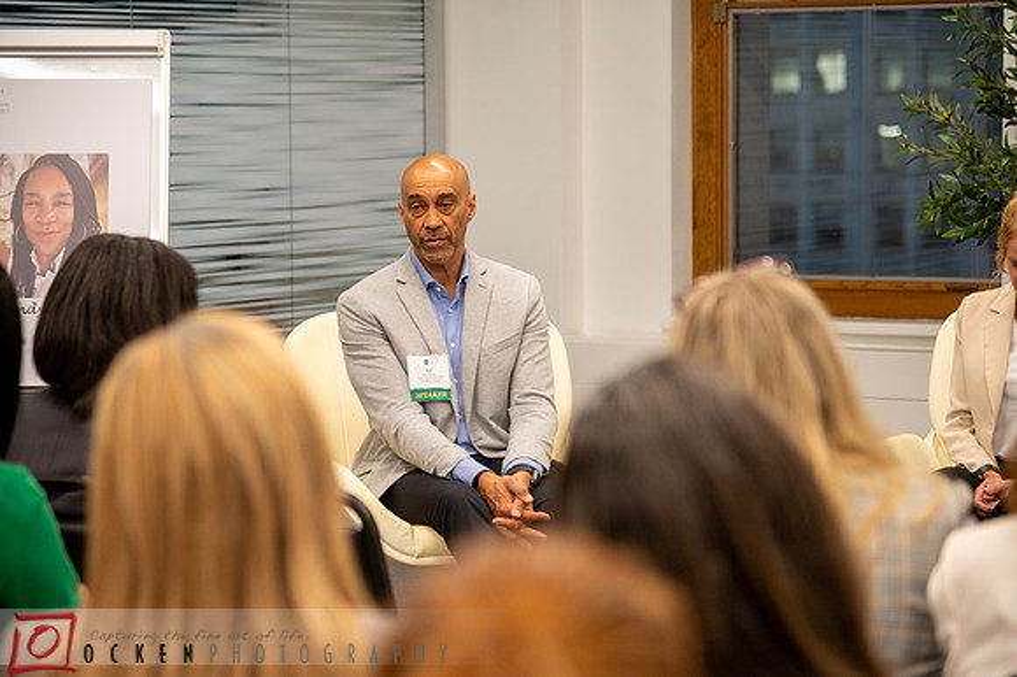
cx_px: 508
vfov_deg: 11.4
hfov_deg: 17.1
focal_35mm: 120
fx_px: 3388
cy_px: 338
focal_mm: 120
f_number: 4
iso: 1600
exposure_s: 1/100
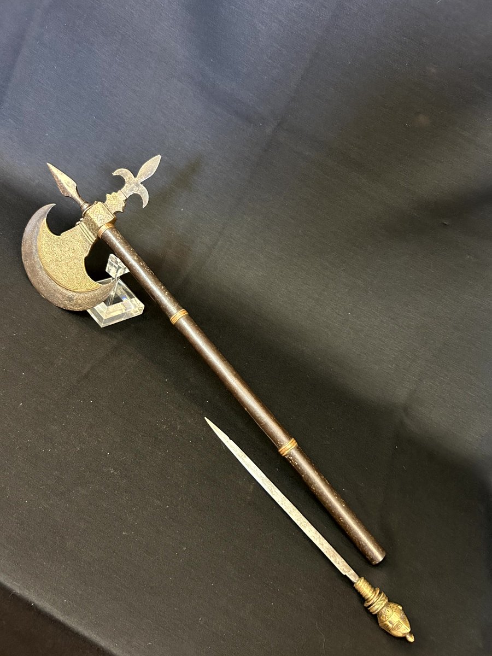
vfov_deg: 67.3
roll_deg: -27.6
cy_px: 328
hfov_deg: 53.1
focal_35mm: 26
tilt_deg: -39.1
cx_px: 246
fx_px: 493
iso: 640
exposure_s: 1/33
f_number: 1.5
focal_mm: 5.7
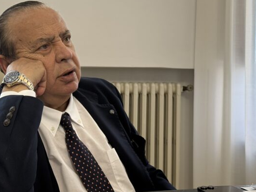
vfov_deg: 20.9
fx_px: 518
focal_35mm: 70
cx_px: 119
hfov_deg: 27.8
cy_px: 64
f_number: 1.78
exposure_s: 1/100
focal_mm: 6.76
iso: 100
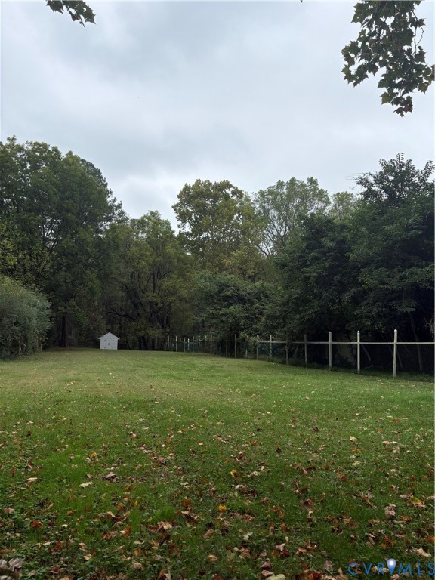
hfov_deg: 53.1
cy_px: 290
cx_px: 218
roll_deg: -1.8
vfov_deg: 67.3
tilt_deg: +6.9
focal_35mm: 26
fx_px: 436
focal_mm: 5.96
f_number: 1.6
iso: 50
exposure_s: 1/1799
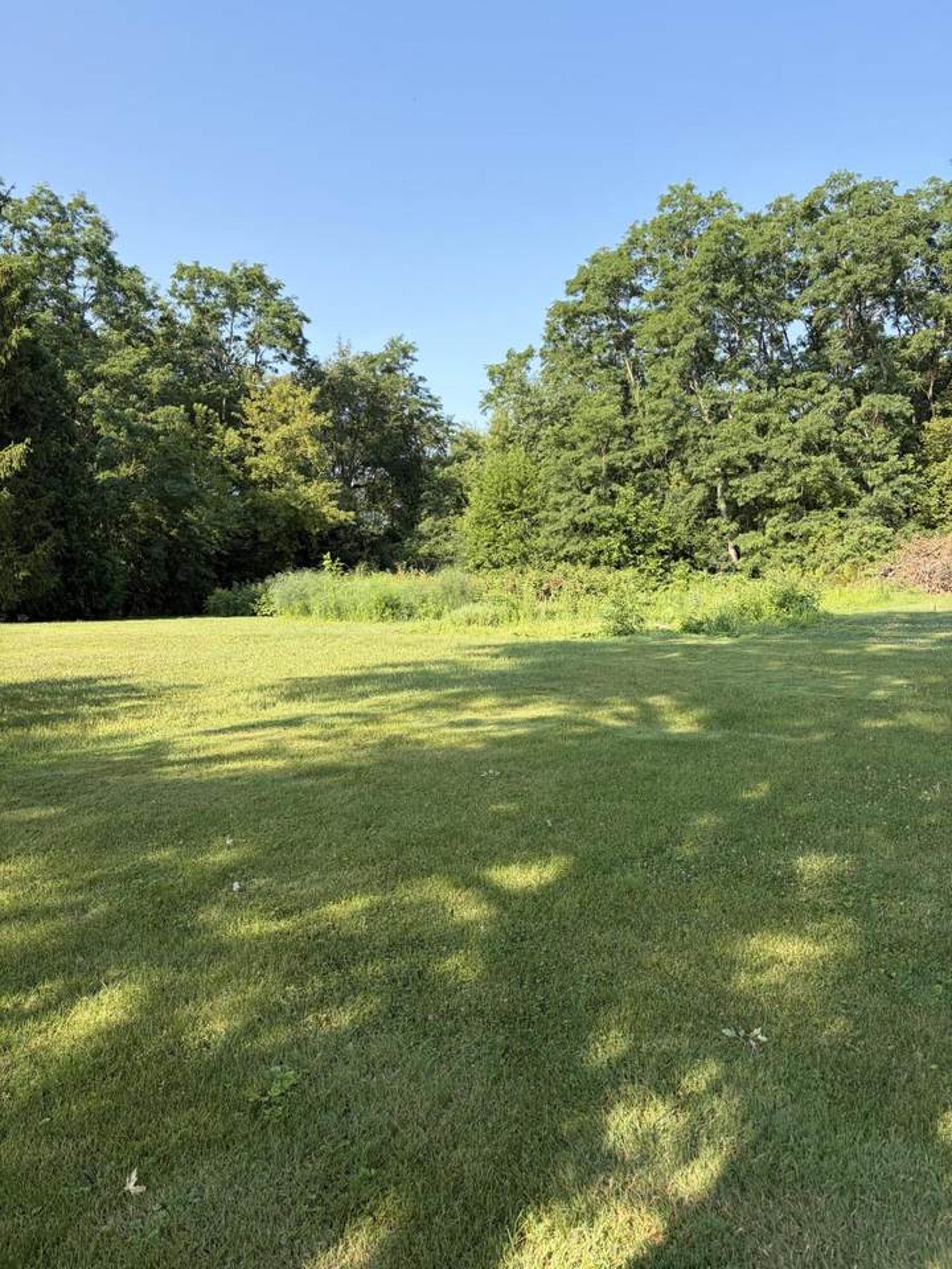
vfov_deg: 67.3
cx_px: 476
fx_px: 953
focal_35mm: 26
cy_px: 634
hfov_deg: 53.1
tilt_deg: -3.6
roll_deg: +0.2
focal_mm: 5.96
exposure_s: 1/1081
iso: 50
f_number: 1.6
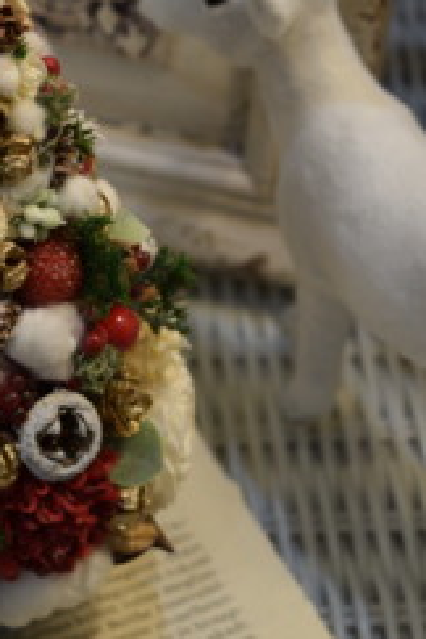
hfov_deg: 8.9
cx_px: 42
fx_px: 2714
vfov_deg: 13.4
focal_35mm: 153
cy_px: 292
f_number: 5.6
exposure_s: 1/60
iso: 640
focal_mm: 55
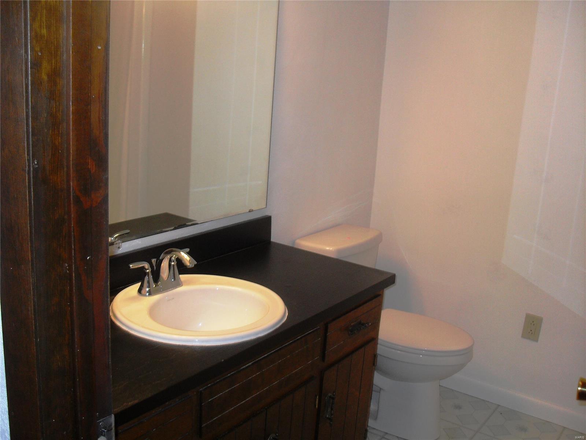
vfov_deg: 38.7
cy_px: 220
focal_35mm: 37
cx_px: 293
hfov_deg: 50.1
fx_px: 626
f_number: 2.8
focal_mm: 6.3
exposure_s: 1/45
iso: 100
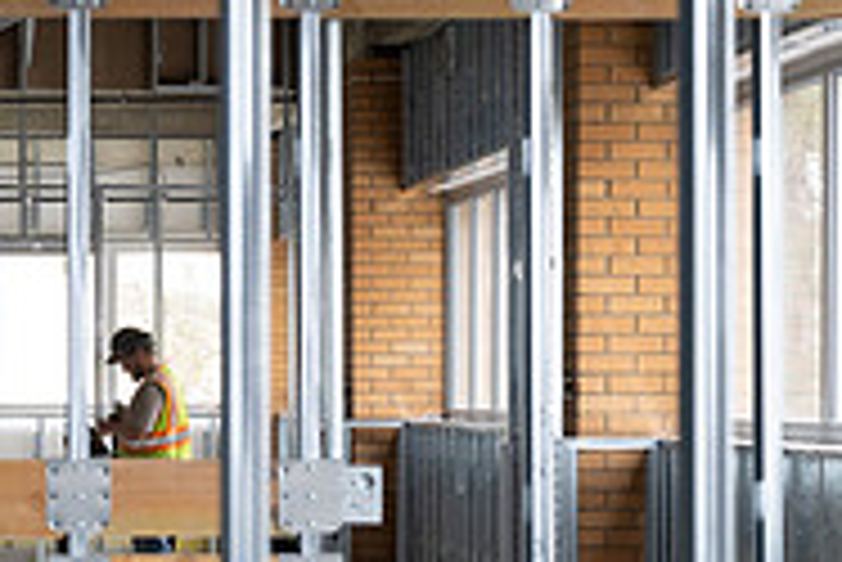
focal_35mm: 178
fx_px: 4166
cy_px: 362
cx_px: 140
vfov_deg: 7.7
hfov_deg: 11.5
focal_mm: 57
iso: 1000
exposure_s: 1/250
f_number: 4
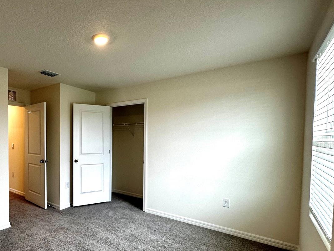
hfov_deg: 74.8
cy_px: 145
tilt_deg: -2.3
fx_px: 203
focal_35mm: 21
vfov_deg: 63.1
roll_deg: -1.0
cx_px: 95
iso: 125
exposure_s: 1/120
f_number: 2.2
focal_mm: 2.22
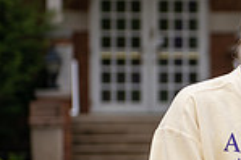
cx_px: 364
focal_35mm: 273
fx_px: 1826
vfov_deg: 5.0
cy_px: 119
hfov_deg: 7.4
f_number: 3.5
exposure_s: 1/640
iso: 125
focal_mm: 70
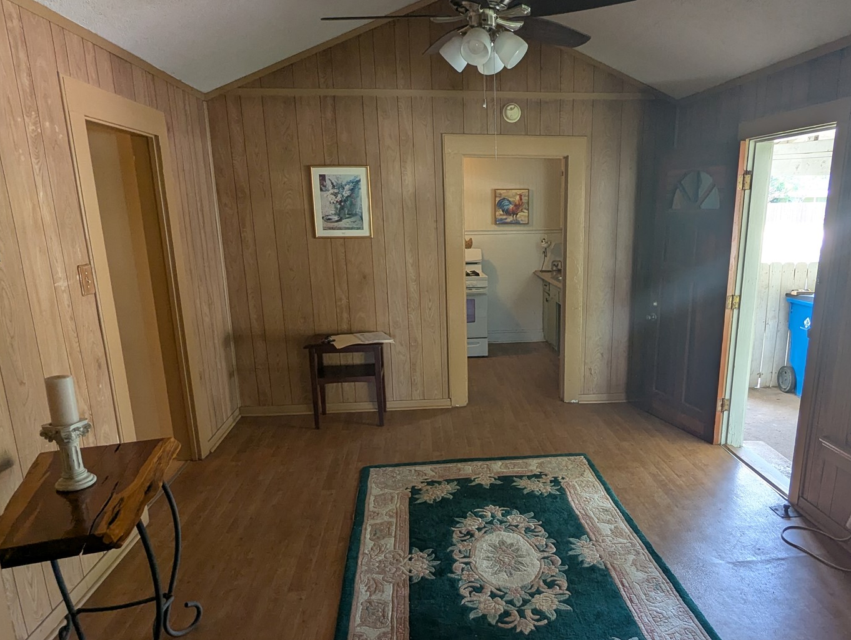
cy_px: 360
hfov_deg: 71.0
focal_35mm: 24
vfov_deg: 56.7
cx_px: 495
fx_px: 591
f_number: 2.2
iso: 58
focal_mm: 2.35
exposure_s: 1/27.6
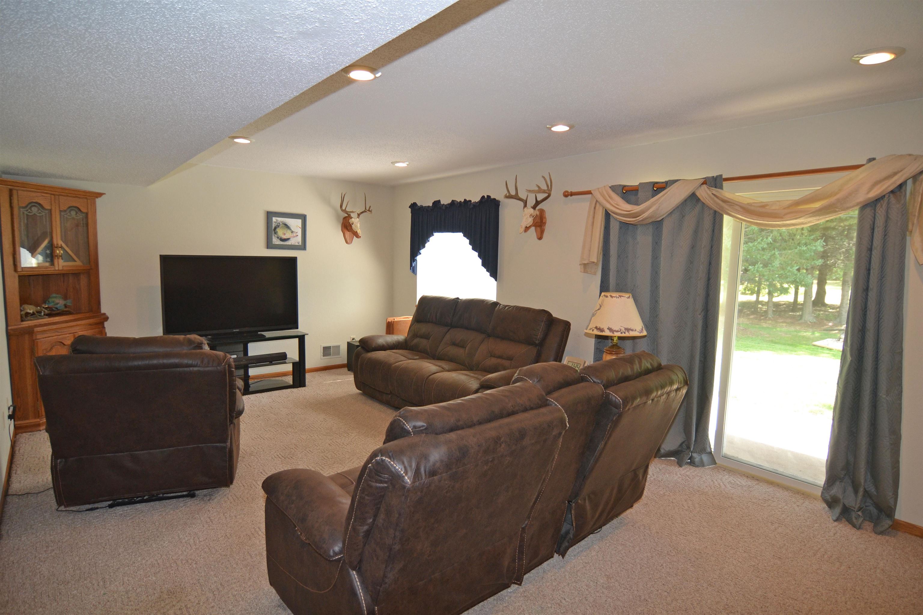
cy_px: 308
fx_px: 461
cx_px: 462
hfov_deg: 90.0
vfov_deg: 67.4
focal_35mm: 18
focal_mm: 12
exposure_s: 1/80
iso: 400
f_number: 4.5
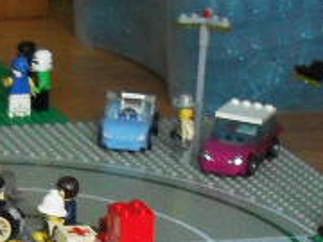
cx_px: 47
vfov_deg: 6.9
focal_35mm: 199
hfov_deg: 9.9
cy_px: 653
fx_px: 1857
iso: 200
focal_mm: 6.3
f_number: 3.2
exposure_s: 1/45
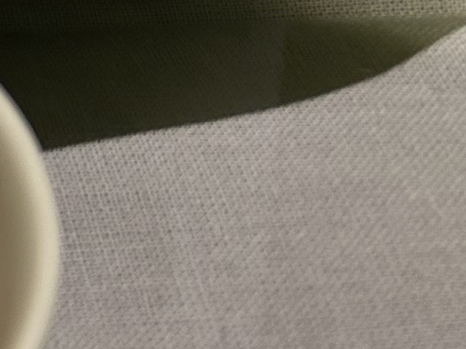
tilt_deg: -48.4
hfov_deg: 11.5
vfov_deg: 10.7
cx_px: -703
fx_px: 1845
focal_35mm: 137
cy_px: -16
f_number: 1.5
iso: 80
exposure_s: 1/50
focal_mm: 5.7
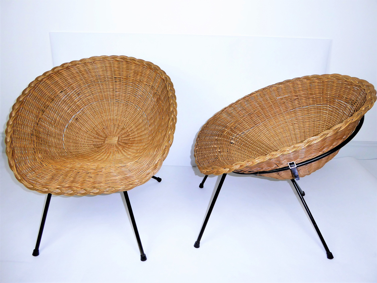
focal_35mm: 24
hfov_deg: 71.6
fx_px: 261
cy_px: 142
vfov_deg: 56.8
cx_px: 188
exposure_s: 1/60
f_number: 4
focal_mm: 4.3
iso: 200
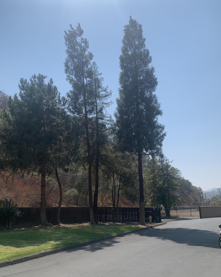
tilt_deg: +15.9
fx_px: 229
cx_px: 114
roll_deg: -1.2
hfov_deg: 51.5
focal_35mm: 28
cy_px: 139
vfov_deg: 62.2
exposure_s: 1/4274
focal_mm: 4.25
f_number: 1.8
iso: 25
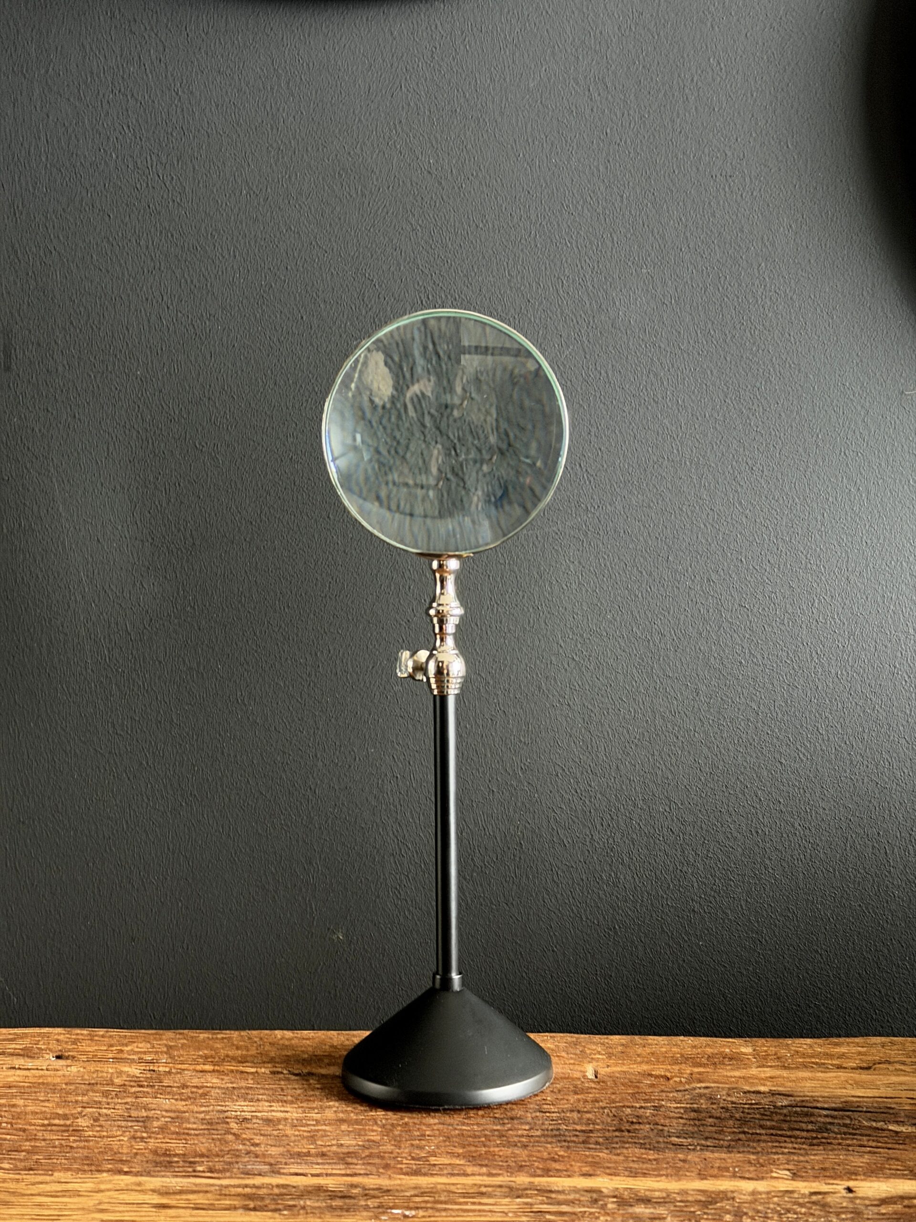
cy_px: 611
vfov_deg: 39.7
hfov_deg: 30.3
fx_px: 1694
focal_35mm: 48
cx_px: 458
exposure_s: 1/28
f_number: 1.78
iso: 800
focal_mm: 6.76
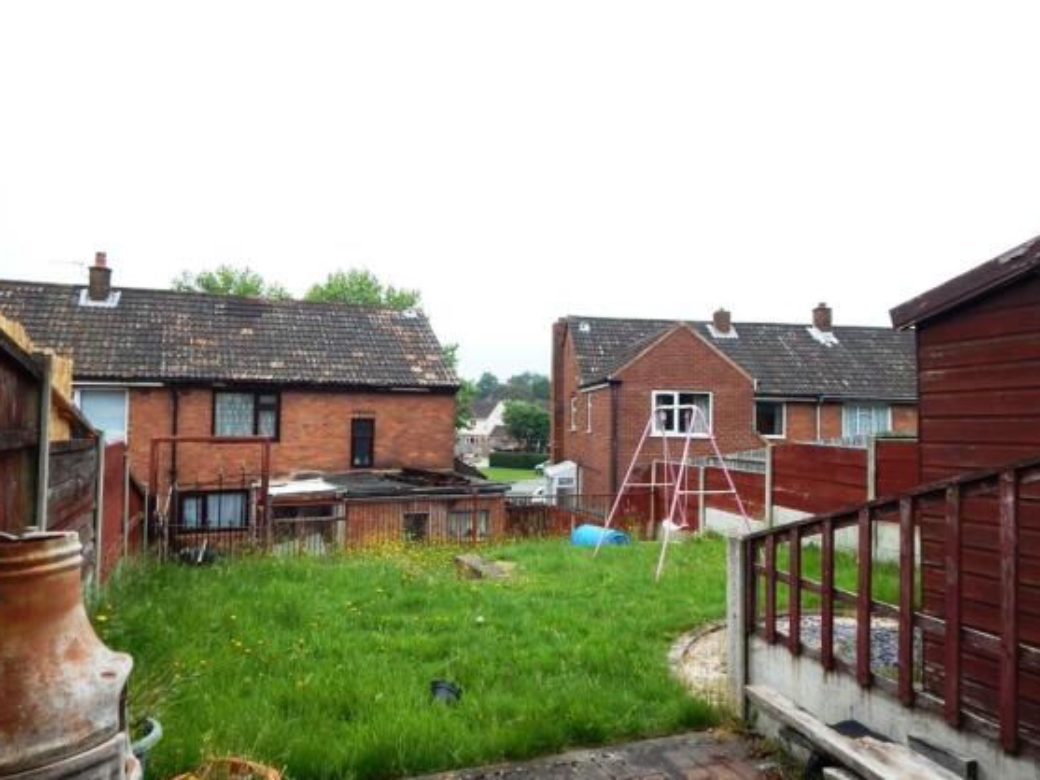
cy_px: 382
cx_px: 517
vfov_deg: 58.9
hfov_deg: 73.9
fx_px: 691
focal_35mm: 23
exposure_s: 1/400
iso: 125
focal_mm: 4
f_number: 3
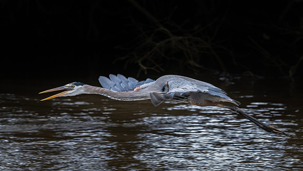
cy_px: 95
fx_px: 3579
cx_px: 208
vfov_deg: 2.7
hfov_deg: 4.8
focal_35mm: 446
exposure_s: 1/800
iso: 2000
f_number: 8
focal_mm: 310
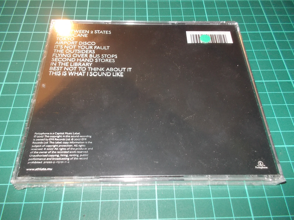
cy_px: 110
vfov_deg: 48.2
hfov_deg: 61.7
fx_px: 246
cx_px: 147
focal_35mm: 29
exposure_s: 1/30
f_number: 3.3
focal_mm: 4.1
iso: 200
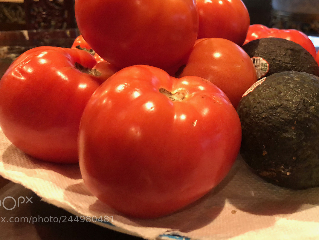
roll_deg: +3.1
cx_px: 198
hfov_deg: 44.5
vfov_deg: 33.7
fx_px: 387
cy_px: 63
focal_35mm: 42
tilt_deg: -14.5
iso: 320
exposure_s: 1/30
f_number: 1.8
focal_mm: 4
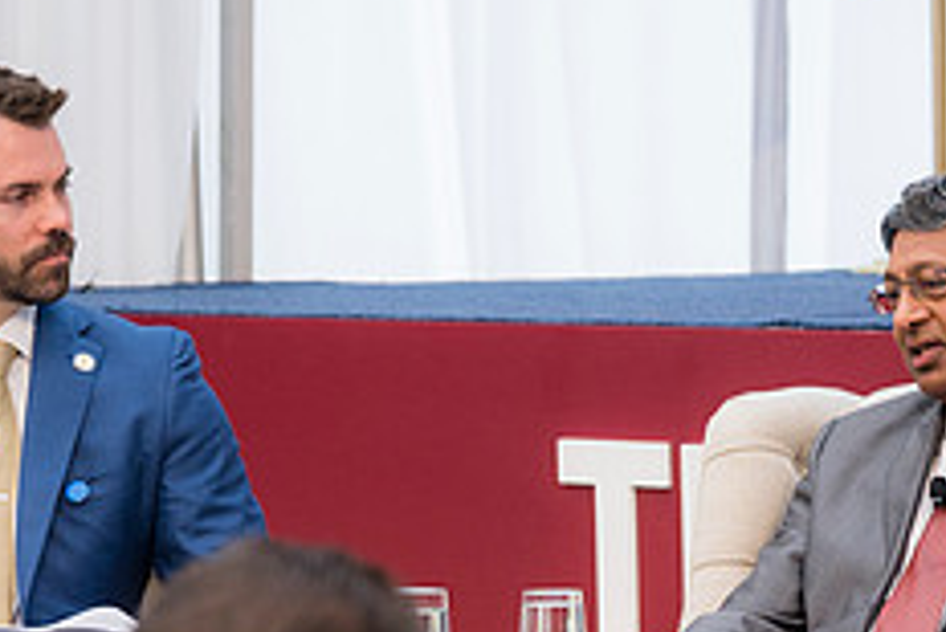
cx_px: 962
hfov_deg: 5.7
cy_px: 493
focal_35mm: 362
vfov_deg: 3.8
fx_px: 9518
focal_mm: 97
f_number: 4
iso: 560
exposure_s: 1/160
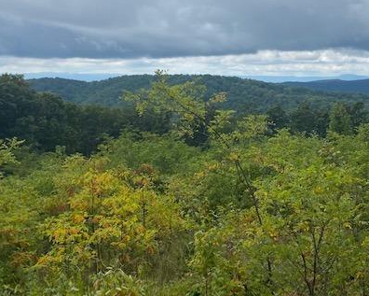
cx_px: 282
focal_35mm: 41
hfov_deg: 43.2
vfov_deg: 35.9
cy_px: 87
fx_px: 448
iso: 32
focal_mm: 4.25
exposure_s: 1/3300
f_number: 1.8
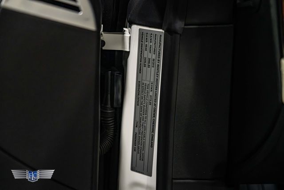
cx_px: 142
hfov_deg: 28.1
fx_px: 568
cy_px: 95
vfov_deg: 18.9
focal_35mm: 72
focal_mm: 72
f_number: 4
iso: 1600
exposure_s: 1/125
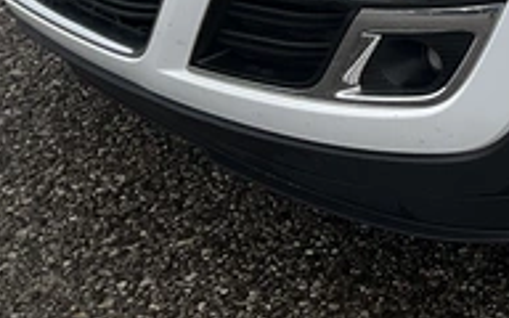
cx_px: 843
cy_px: -394
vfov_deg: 9.8
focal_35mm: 120
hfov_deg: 15.5
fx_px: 1665
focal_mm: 3
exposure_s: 1/1626
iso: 25
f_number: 1.8
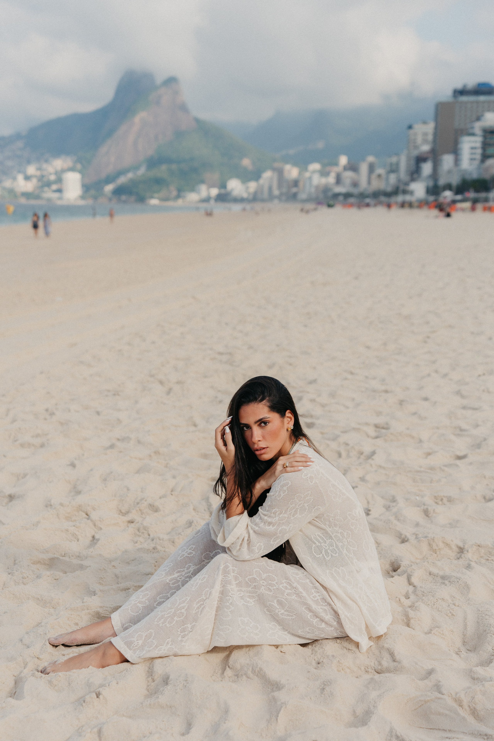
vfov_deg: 39.6
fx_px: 1029
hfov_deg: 27.0
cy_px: 370
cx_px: 247
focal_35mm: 50
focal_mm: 50
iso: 160
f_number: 3.5
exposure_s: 1/2000
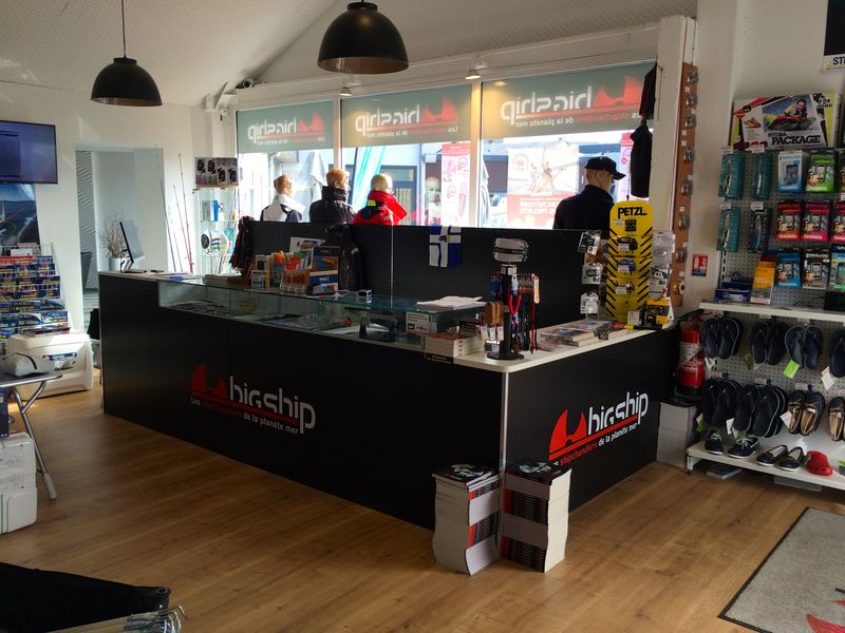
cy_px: 316
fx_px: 708
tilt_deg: -9.1
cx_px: 422
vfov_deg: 48.2
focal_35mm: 29
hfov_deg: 61.7
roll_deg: -1.6
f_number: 2.2
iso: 32
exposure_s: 1/203
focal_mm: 4.15
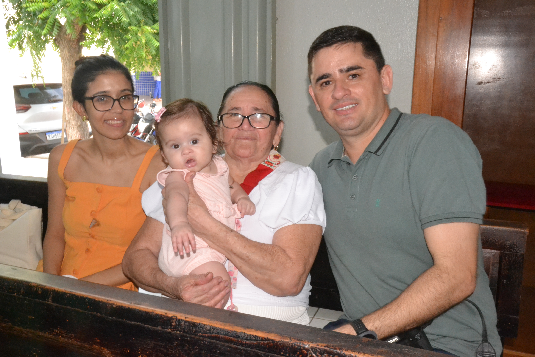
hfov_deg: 55.8
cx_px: 261
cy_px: 173
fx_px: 505
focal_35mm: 34
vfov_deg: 38.9
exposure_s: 1/30
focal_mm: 22
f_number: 25
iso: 3200
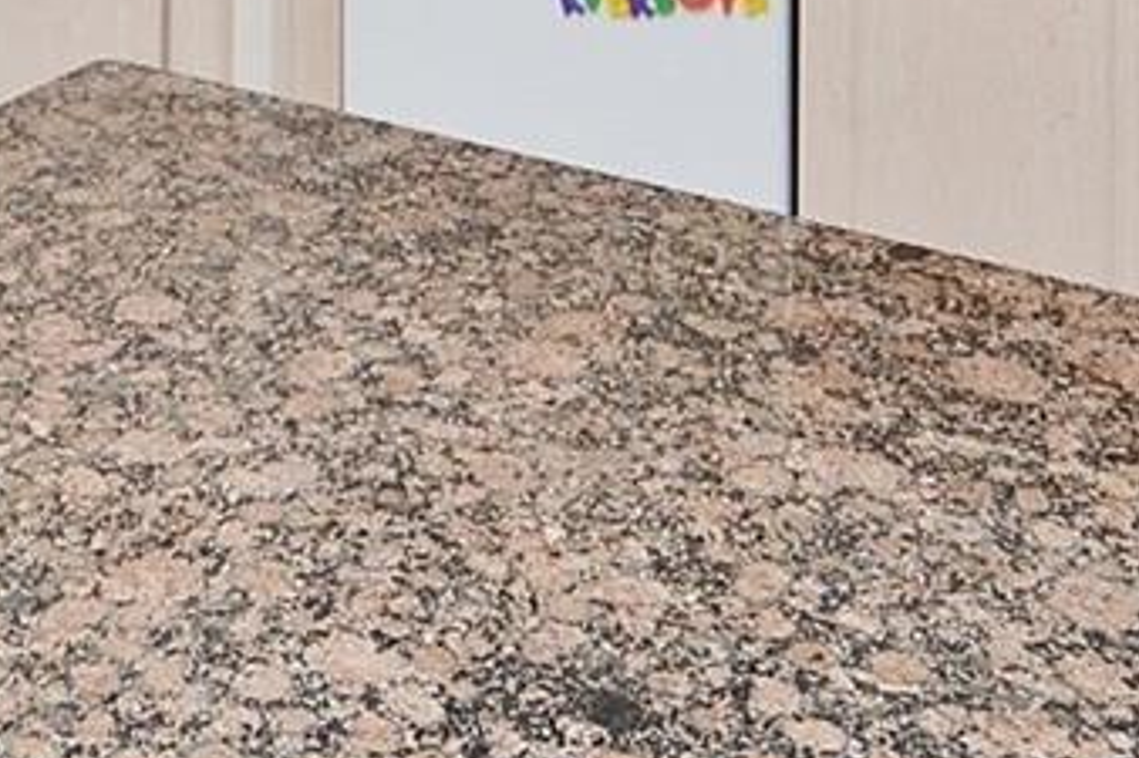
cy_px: -741
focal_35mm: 71
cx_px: 172
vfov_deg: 15.5
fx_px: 2245
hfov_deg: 27.7
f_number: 3.5
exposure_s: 1/200
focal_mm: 10
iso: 200
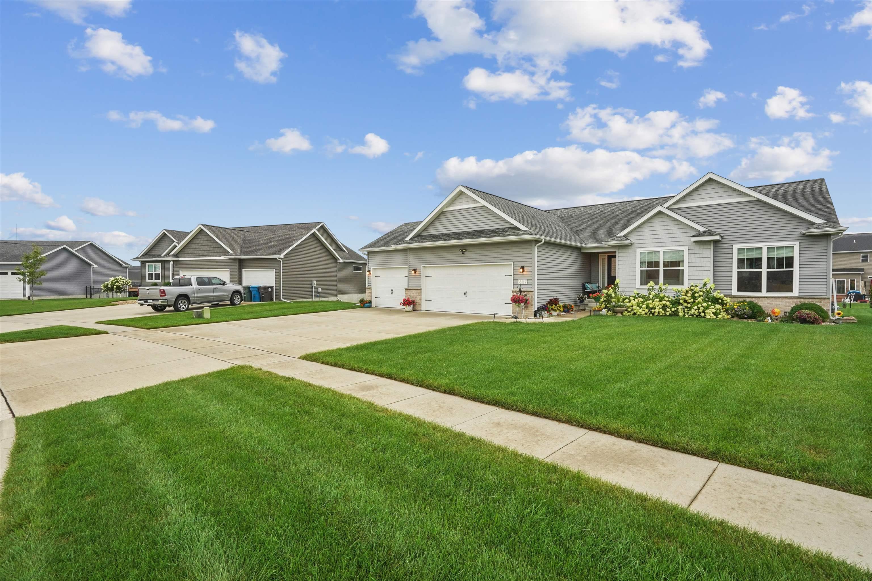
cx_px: 436
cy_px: 290
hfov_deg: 96.7
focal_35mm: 16
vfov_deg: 73.7
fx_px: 388
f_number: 9
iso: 400
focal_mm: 16
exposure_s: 1/80
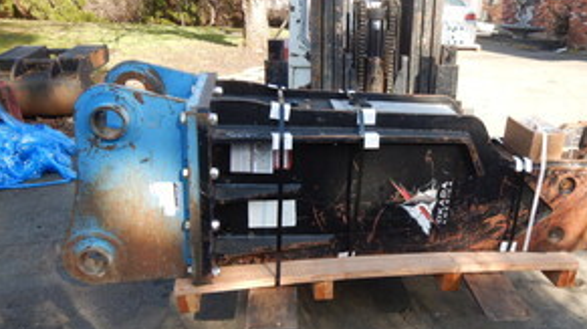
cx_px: 369
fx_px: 560
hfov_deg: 54.7
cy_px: 206
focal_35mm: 36
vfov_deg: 32.6
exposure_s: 1/320
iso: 125
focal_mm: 4.3
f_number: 2.8
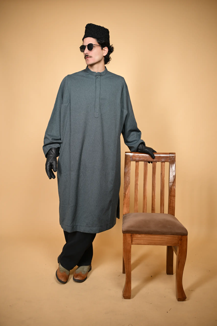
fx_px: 325
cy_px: 163
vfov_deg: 53.1
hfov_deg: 36.9
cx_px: 108
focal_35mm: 36
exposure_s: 1/160
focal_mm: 36
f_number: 2.8
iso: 100
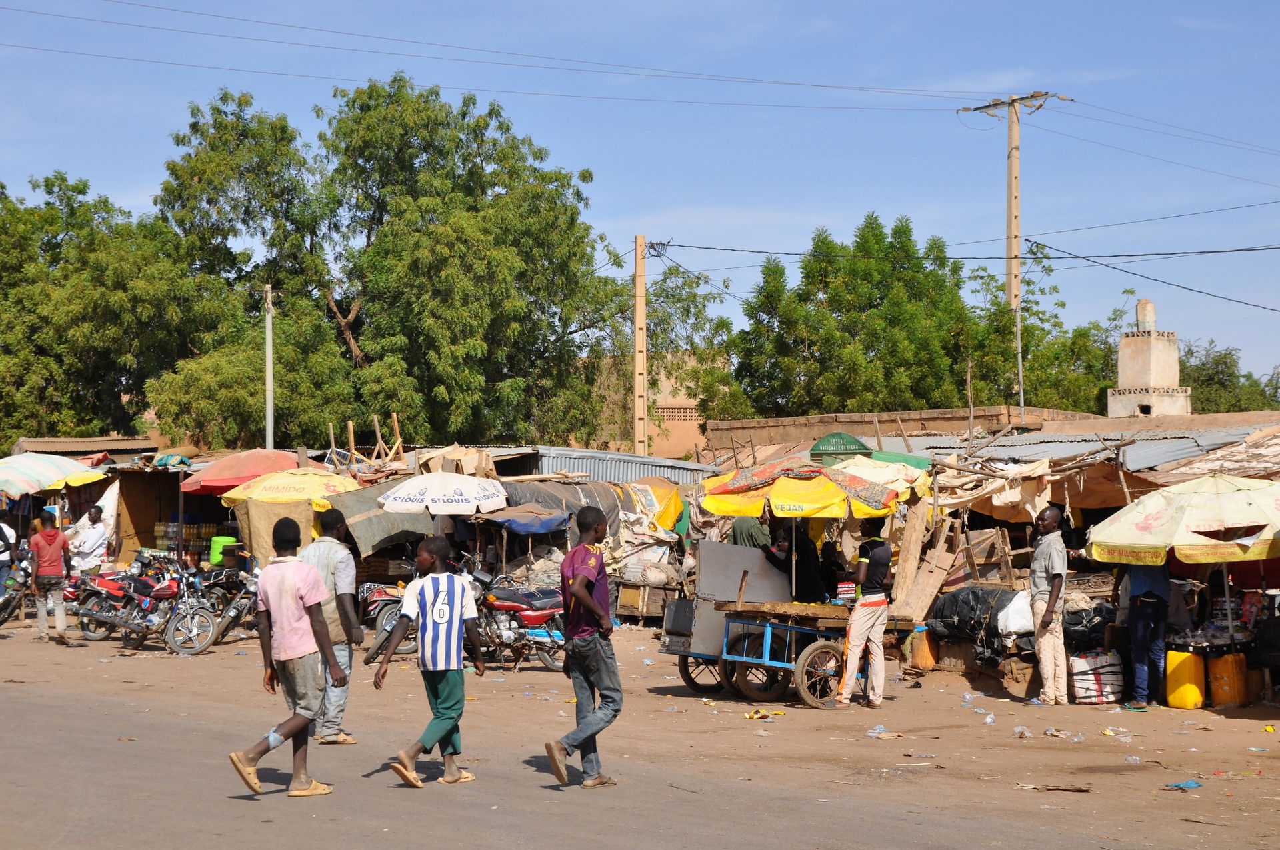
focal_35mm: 63
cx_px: 640
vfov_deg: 21.5
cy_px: 425
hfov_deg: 31.9
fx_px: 2237
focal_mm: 42
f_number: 10
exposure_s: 1/400
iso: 200
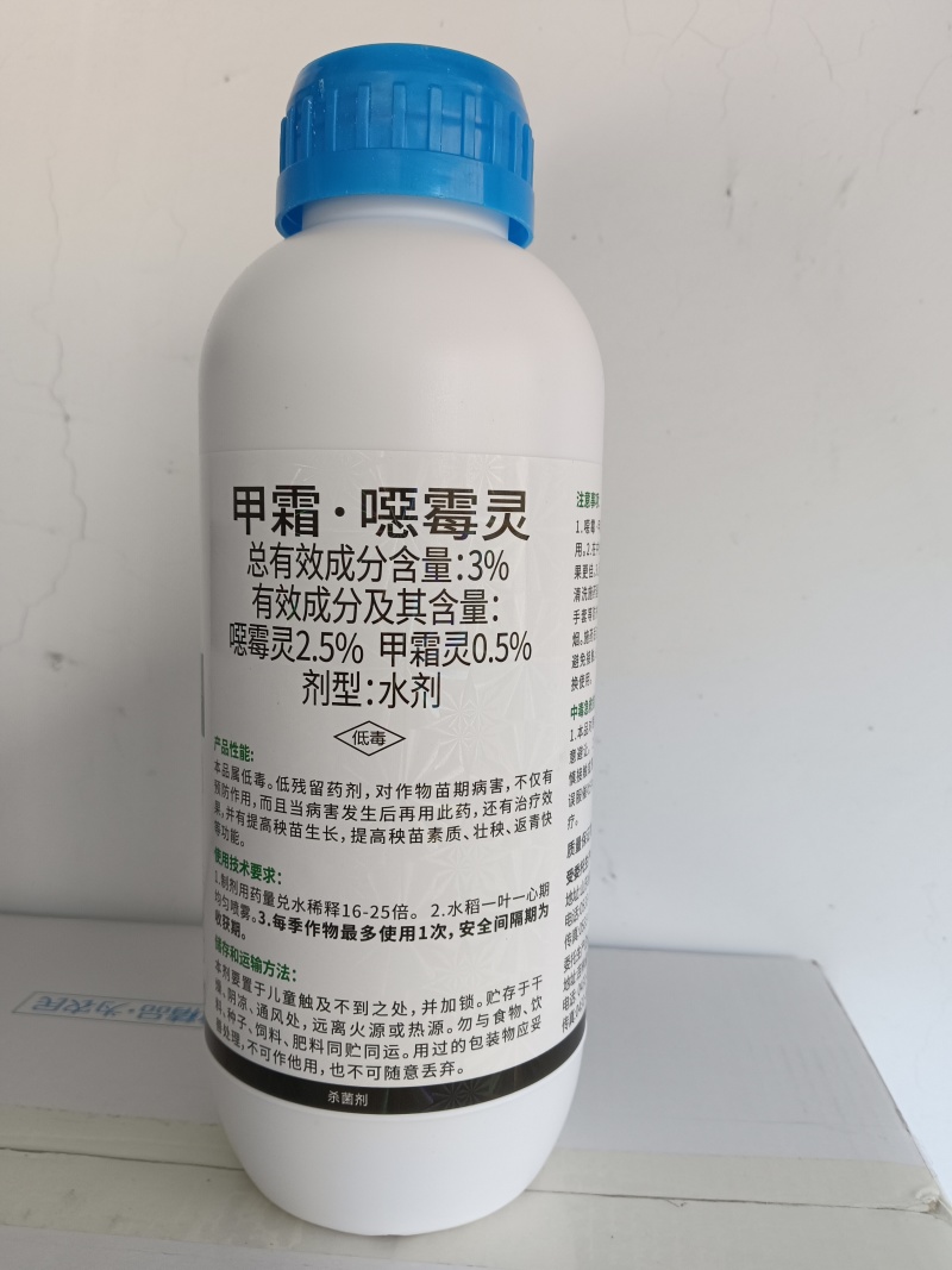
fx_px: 954
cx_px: 476
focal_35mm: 26
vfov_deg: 67.3
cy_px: 635
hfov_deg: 53.1
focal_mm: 4.05
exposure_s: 1/100
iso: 495
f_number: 1.8
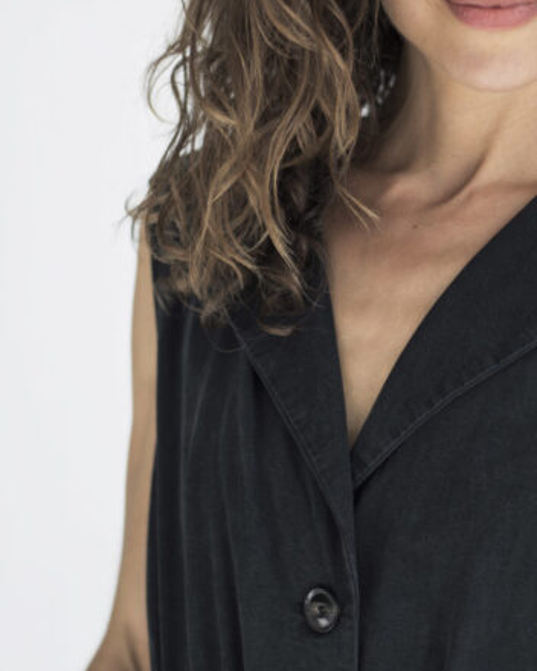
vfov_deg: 15.6
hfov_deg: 12.5
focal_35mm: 123
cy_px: 342
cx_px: 476
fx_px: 2444
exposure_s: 1/640
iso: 320
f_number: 2.2
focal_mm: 50
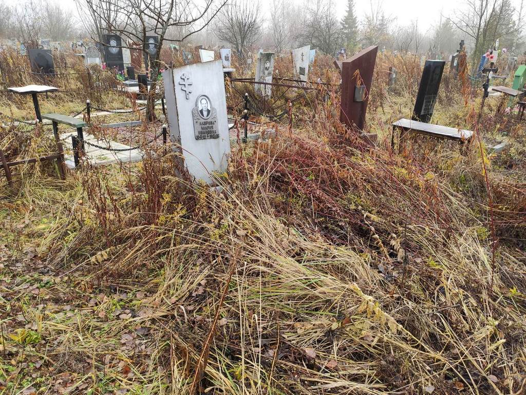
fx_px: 395
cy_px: 198
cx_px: 263
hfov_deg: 67.3
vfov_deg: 53.1
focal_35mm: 26
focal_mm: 4.77
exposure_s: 1/181
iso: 112
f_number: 1.75
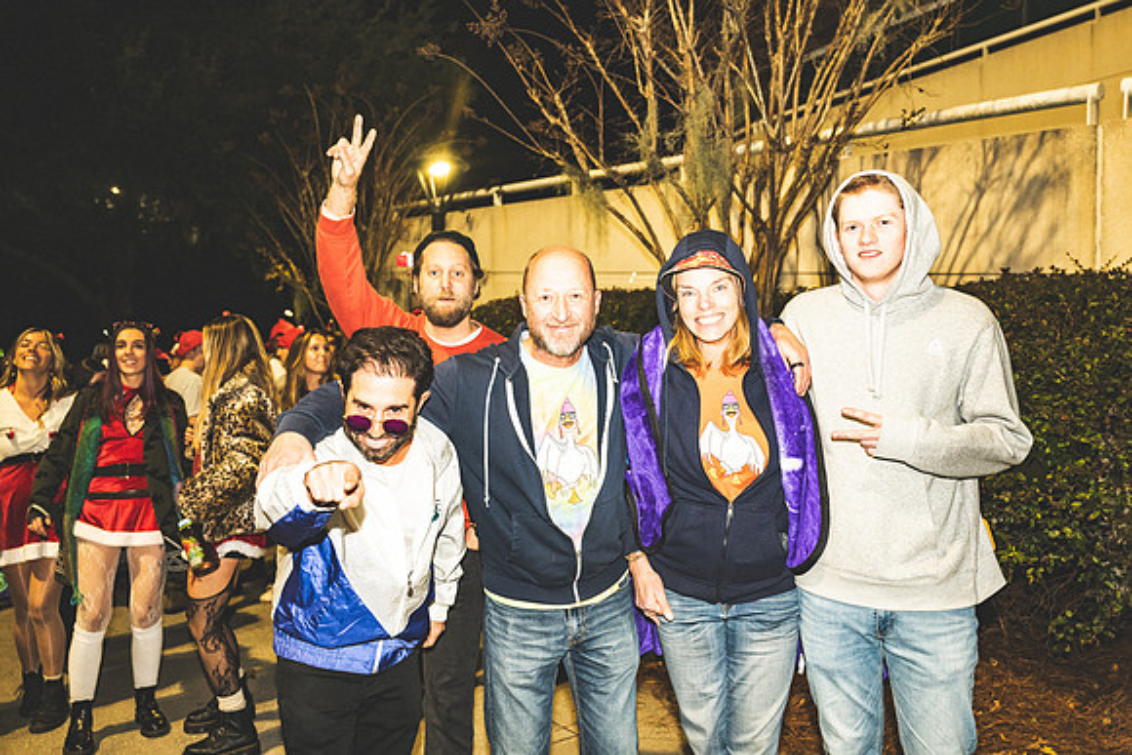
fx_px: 912
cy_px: 378
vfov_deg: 45.0
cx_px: 566
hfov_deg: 63.6
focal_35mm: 29
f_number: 3.2
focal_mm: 29
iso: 1600
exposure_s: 1/200
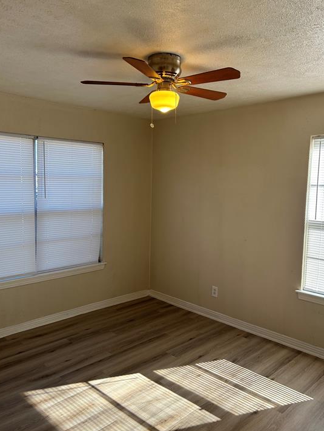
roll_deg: -0.5
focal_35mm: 28
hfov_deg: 49.7
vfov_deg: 63.4
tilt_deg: -5.1
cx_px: 170
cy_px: 222
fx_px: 349
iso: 50
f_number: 1.5
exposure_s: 1/297
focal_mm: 5.7
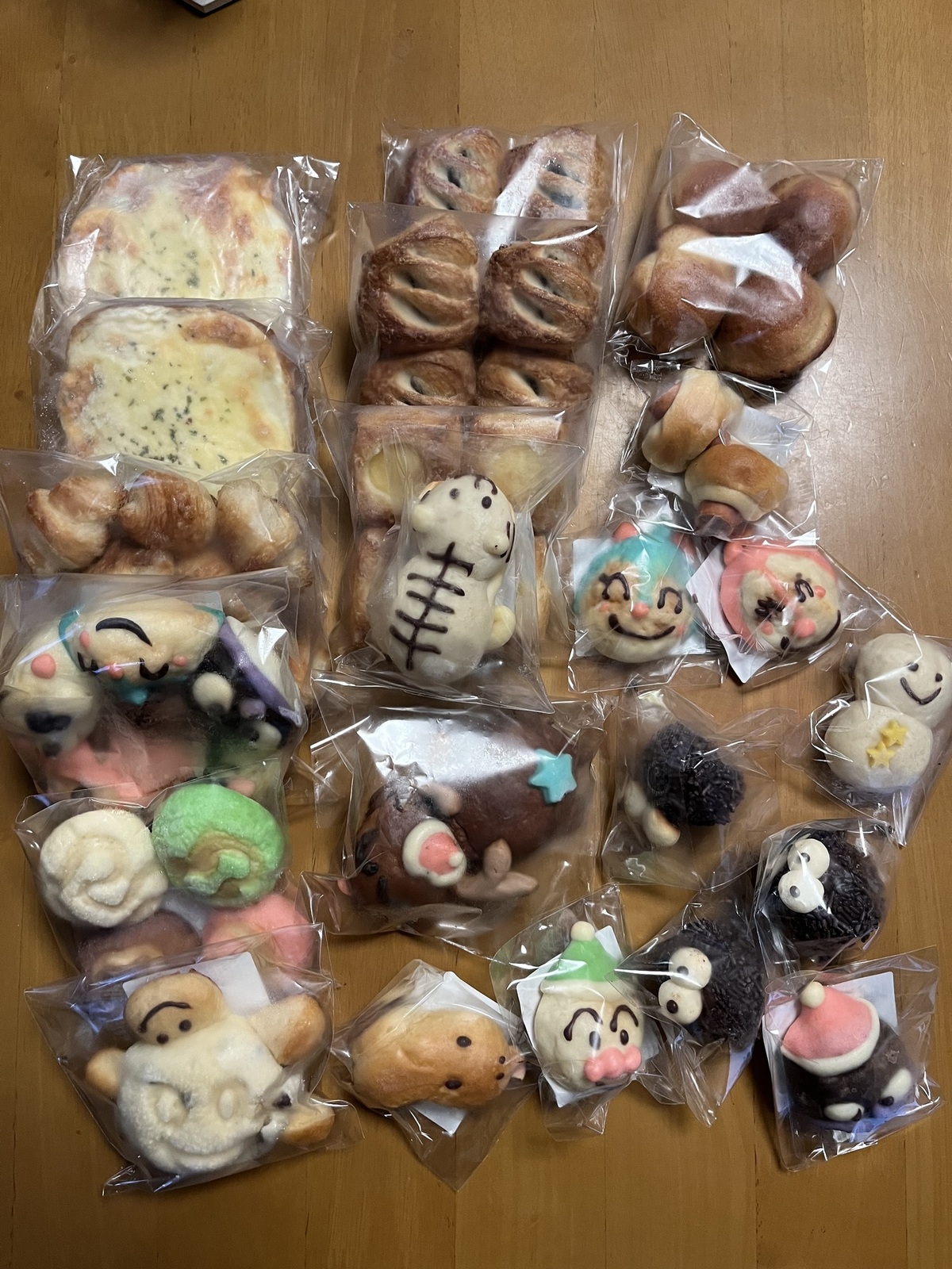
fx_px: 953
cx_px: 476
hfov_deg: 53.1
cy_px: 634
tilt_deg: -84.7
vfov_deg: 67.3
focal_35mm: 26
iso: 320
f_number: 1.6
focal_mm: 5.1
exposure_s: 1/60
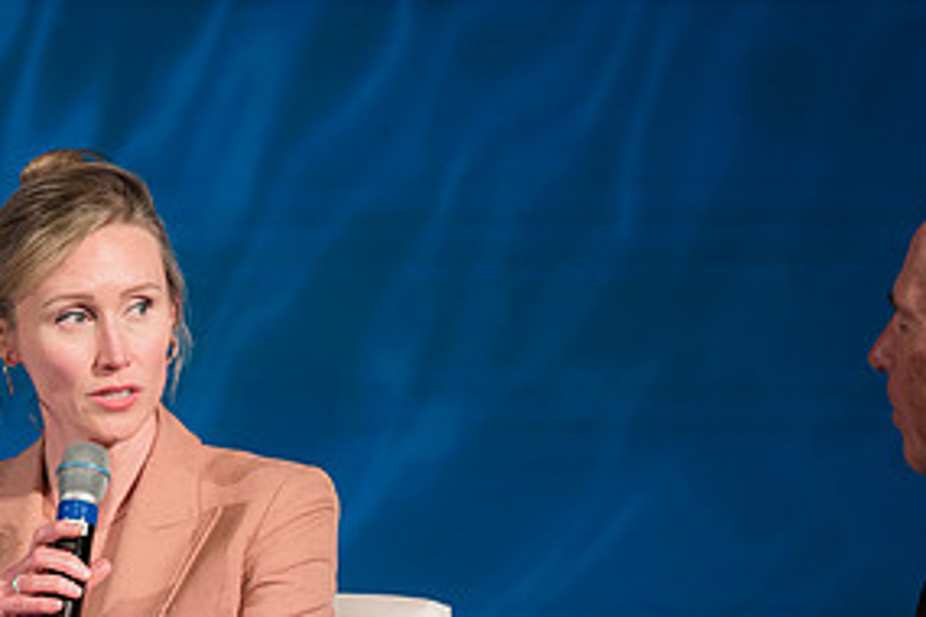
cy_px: 382
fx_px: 10468
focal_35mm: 407
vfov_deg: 3.4
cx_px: 140
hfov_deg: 5.1
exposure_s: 1/125
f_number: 2.8
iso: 250
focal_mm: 200
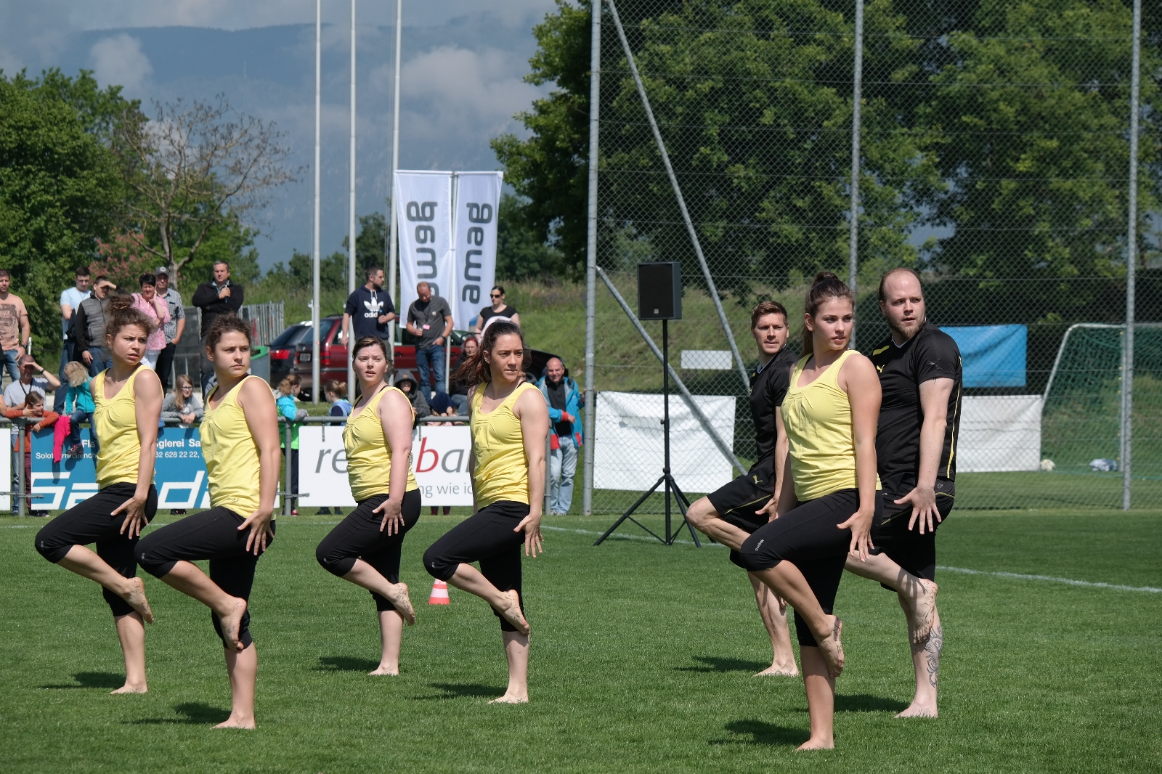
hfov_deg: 13.3
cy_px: 387
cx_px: 581
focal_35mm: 154
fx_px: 4969
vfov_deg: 8.9
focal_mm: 100
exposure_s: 1/500
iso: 100
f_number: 6.3
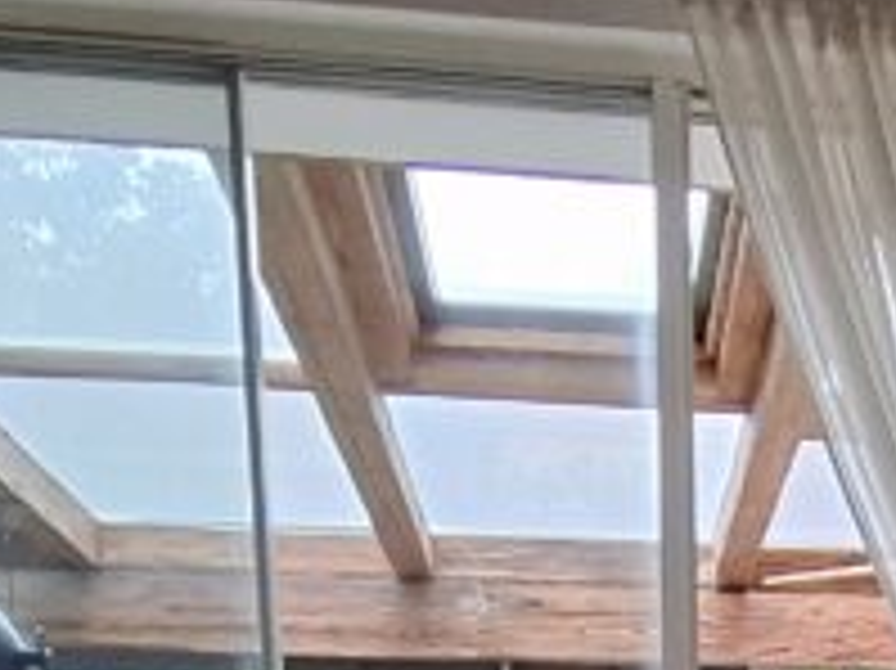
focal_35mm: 67
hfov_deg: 27.2
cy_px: 1259
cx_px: 910
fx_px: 1733
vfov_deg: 17.2
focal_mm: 1.74
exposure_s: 1/50
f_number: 2.2
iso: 200
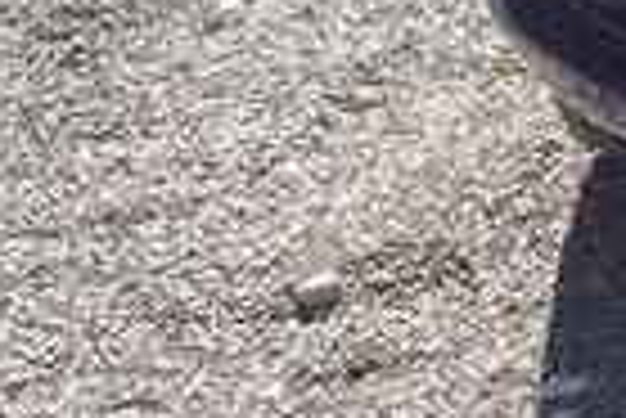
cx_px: 1518
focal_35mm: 180
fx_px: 3133
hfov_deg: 10.0
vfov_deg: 6.6
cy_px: -1009
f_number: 2.8
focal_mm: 9.12
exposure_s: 1/1000
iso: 125
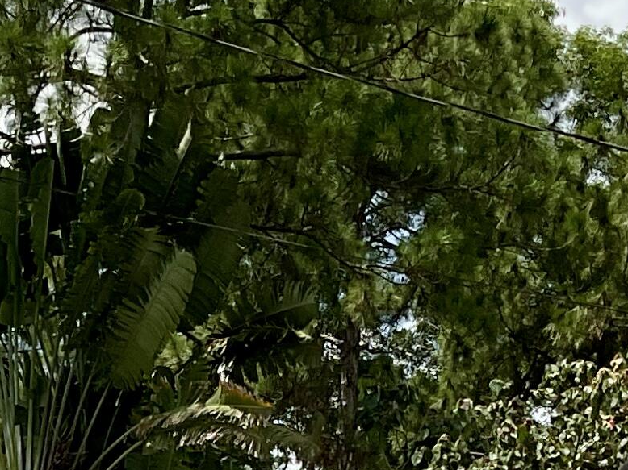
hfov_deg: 21.1
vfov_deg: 15.5
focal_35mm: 90
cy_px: 629
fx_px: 1632
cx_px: 4
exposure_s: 1/2959
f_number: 1.8
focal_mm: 3
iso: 16
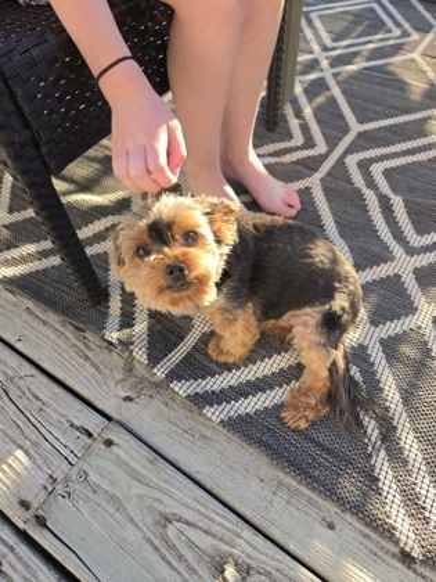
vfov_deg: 73.9
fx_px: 386
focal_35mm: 23
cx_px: 218
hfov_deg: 58.9
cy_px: 291
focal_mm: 5.4
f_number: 1.8
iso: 40
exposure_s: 1/180
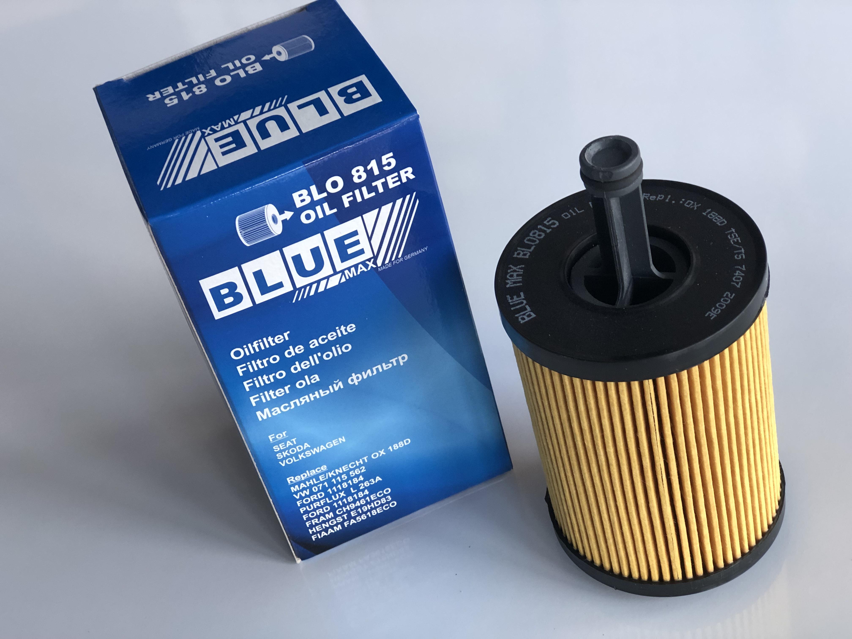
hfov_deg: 33.8
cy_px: 320
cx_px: 426
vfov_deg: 25.7
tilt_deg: -42.8
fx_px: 1403
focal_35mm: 57
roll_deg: +17.3
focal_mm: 6.6
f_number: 2.8
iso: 125
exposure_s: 1/33
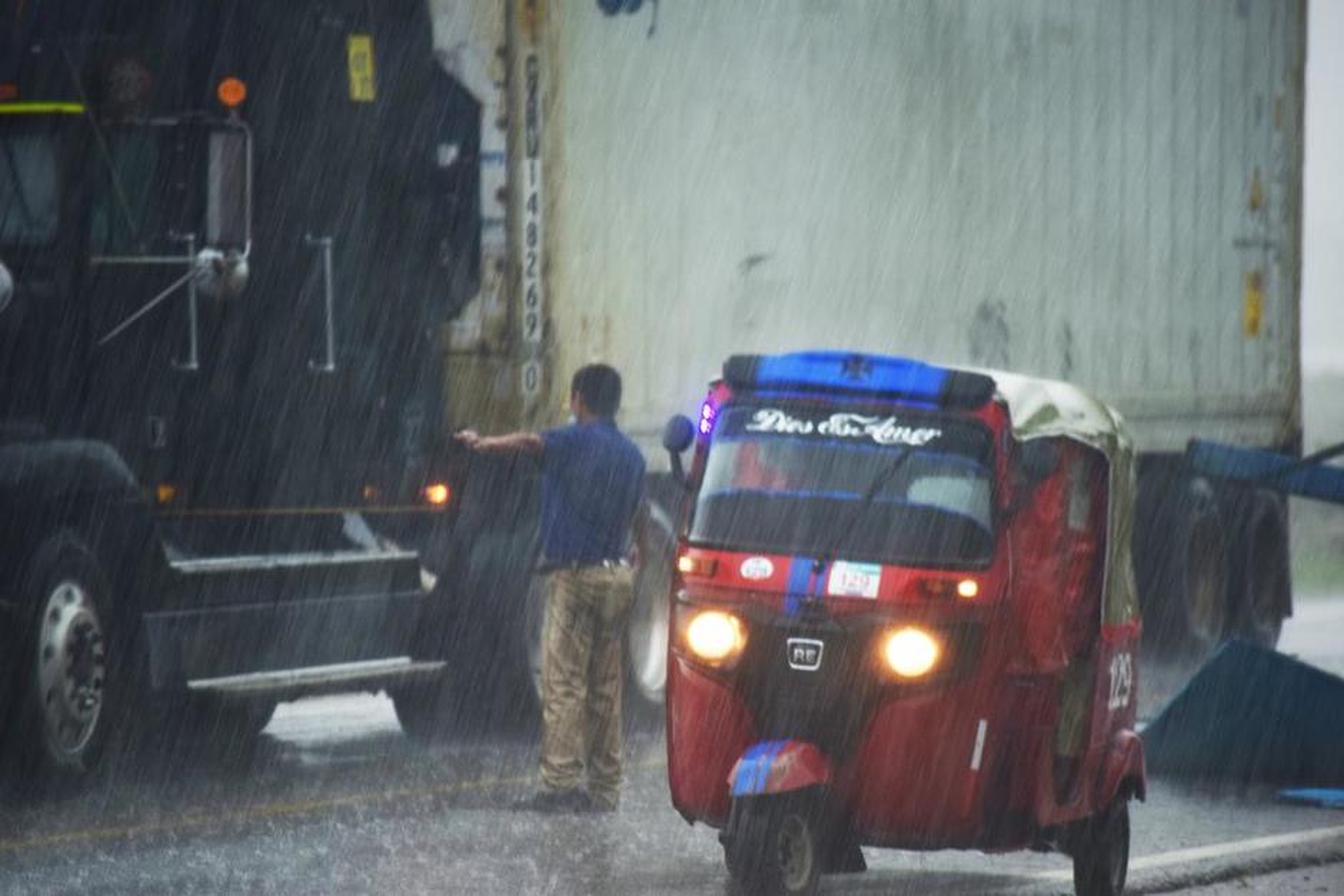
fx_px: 8961
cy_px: 448
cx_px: 672
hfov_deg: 8.6
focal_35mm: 240
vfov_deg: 5.7
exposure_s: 1/80
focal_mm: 160
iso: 200
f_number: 5.3
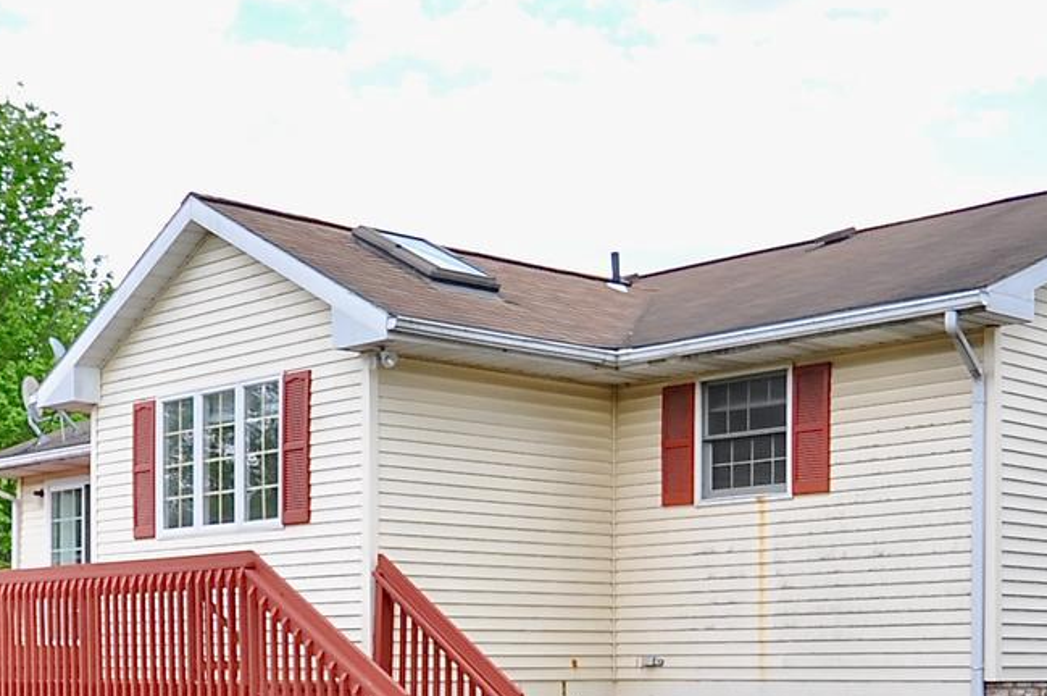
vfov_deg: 21.5
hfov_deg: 32.6
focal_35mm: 62
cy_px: 641
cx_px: 544
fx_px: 1789
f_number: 8
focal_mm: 13
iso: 200
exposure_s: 1/80
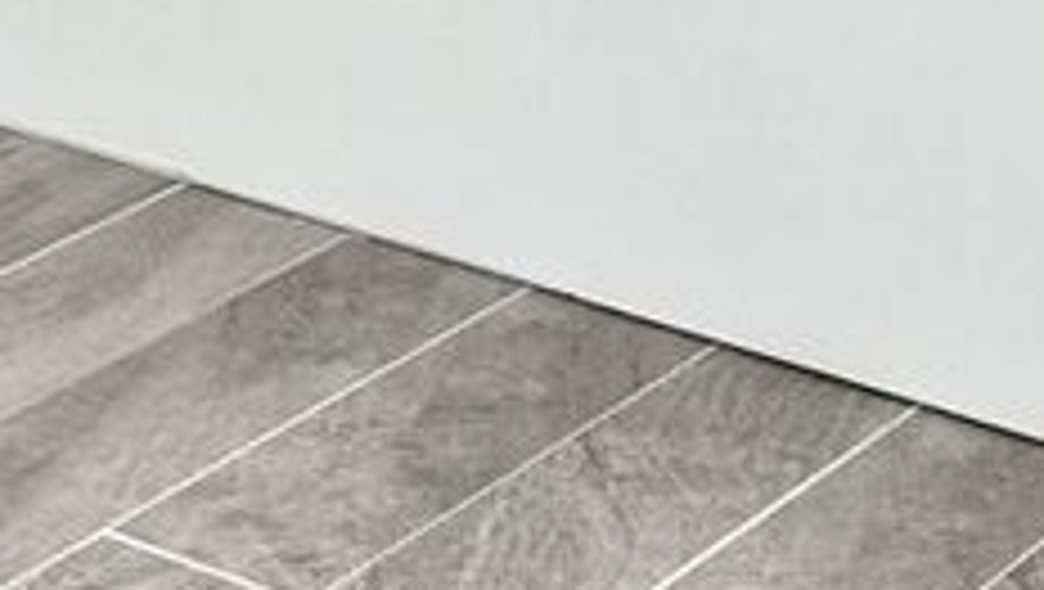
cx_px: 1287
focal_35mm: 135
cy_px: -1248
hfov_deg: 15.3
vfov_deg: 7.7
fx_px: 3741
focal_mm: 6.76
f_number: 1.78
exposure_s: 1/178
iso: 64
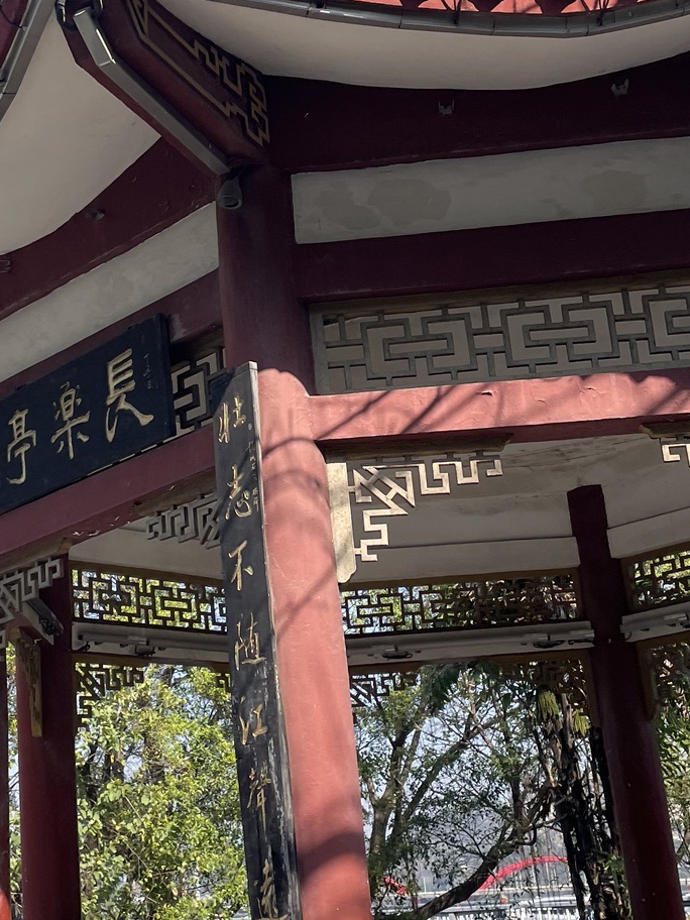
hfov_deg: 25.5
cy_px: 399
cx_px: 204
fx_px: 1515
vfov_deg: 33.7
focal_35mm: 57
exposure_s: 1/1247
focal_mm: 4.2
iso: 32
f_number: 1.6
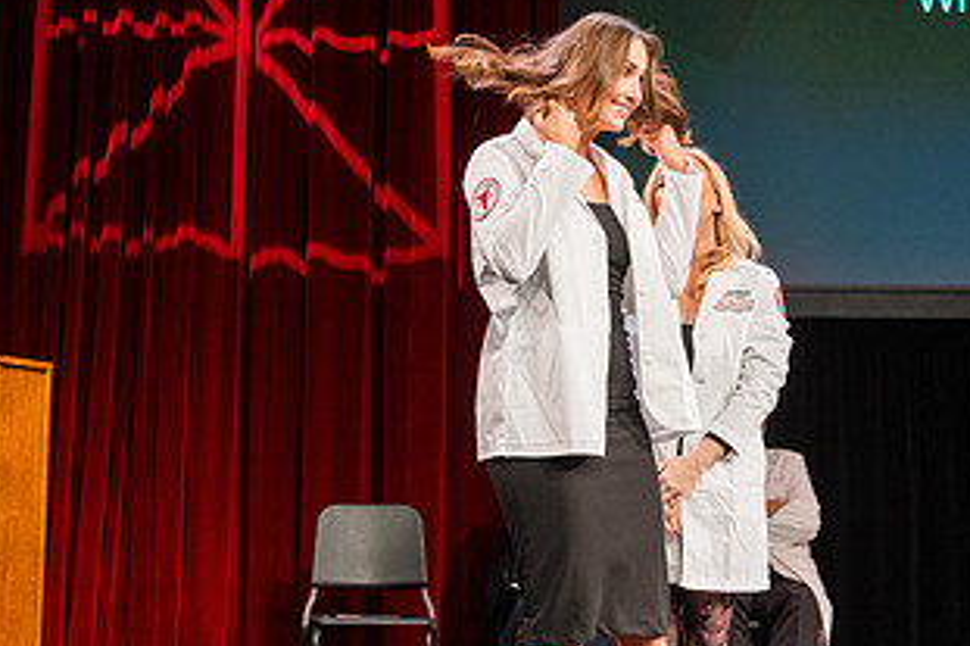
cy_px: 382
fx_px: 2047
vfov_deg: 17.9
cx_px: 646
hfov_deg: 26.5
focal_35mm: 76
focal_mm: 40.7
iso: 1250
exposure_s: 1/320
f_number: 3.5
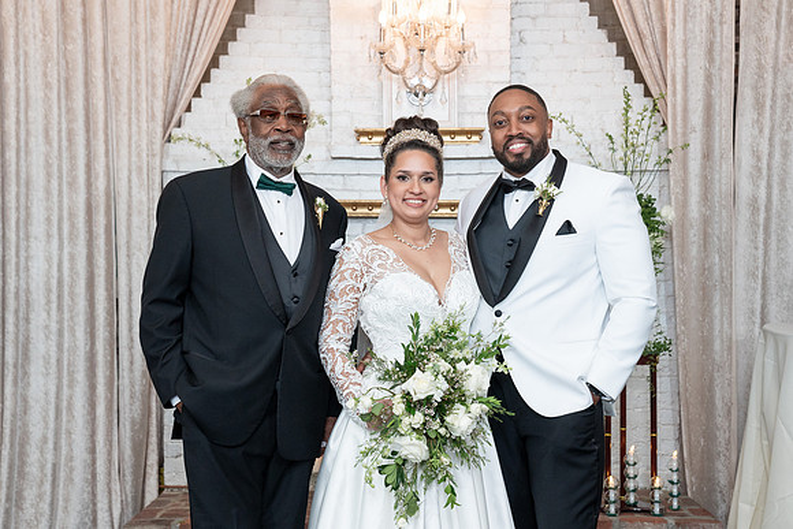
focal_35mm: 53
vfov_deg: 25.4
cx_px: 412
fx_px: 1174
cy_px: 281
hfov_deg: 37.3
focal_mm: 50
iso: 2000
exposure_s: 1/200
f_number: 4.5
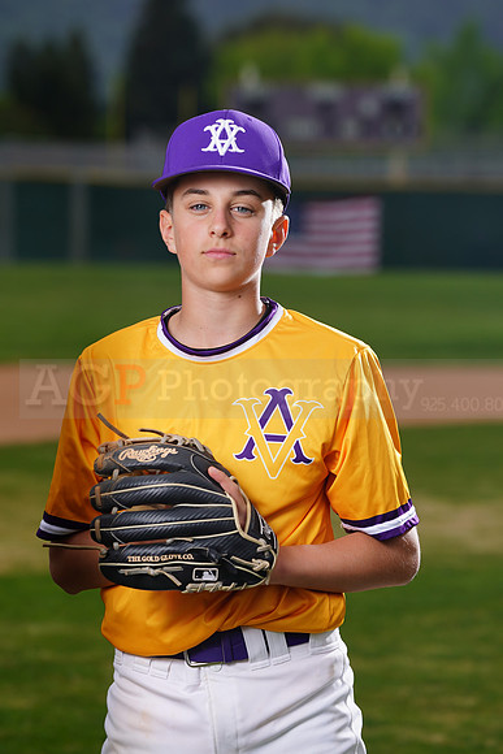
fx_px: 4796
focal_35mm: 229
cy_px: 377
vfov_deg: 9.0
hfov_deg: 6.0
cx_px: 252
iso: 100
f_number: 8
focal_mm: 229
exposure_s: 1/250
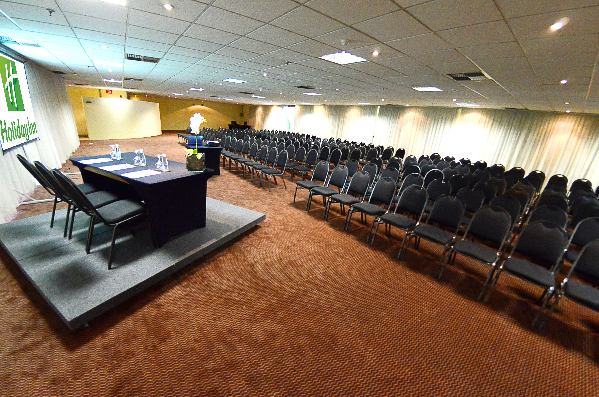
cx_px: 300
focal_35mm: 16
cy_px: 198
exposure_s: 1/80
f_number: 2.8
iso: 2500
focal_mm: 10.5
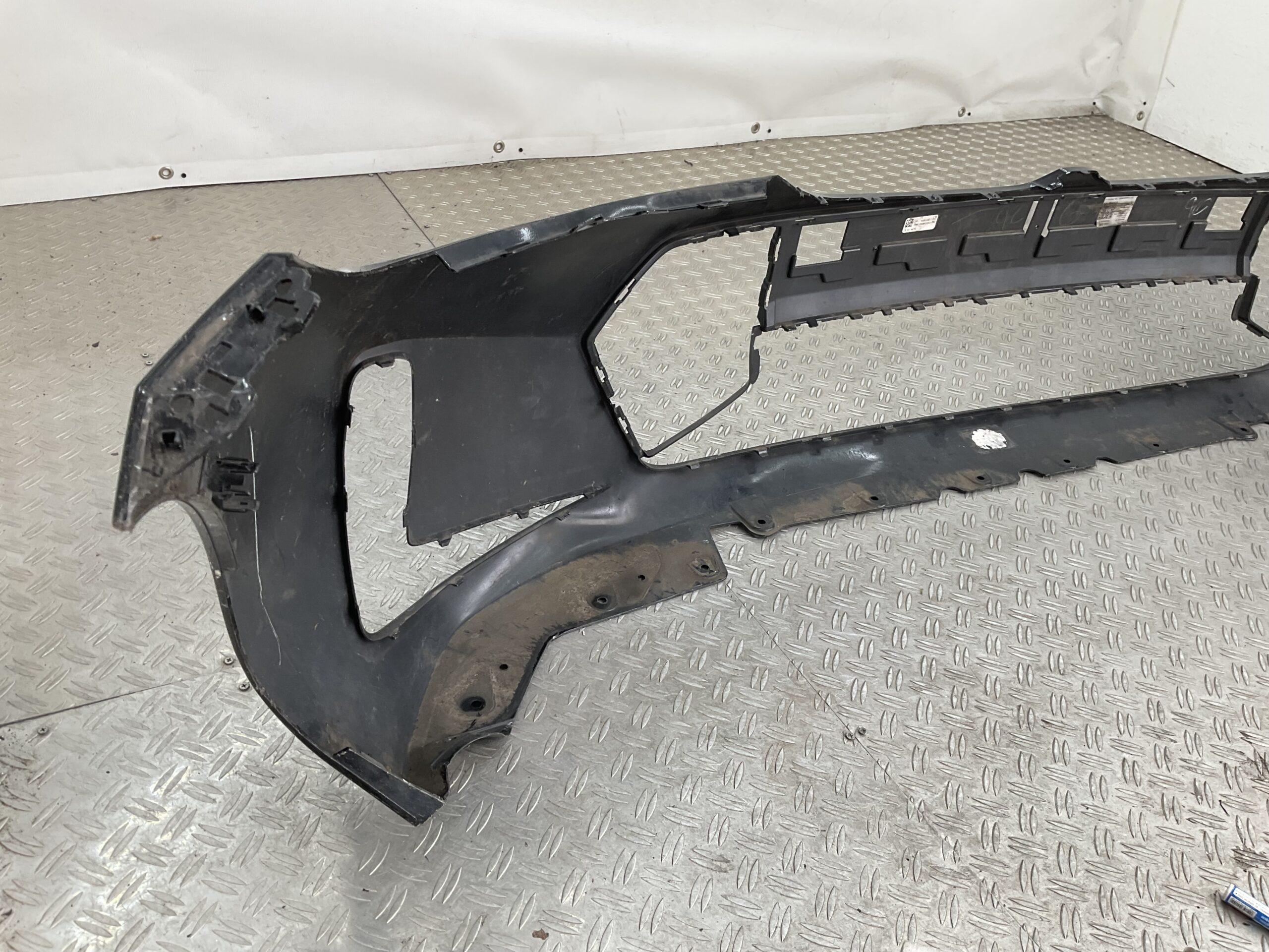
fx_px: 1063
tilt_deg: -32.2
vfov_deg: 48.2
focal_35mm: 29
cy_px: 476
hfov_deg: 61.7
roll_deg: -9.5
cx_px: 634
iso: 20
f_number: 1.8
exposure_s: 1/100
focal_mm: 3
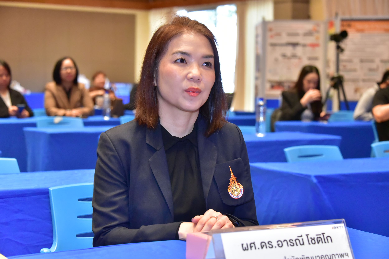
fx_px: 843
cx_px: 194
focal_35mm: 78
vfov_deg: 17.5
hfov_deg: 26.0
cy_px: 130
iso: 8000
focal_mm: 78
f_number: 5.6
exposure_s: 1/160
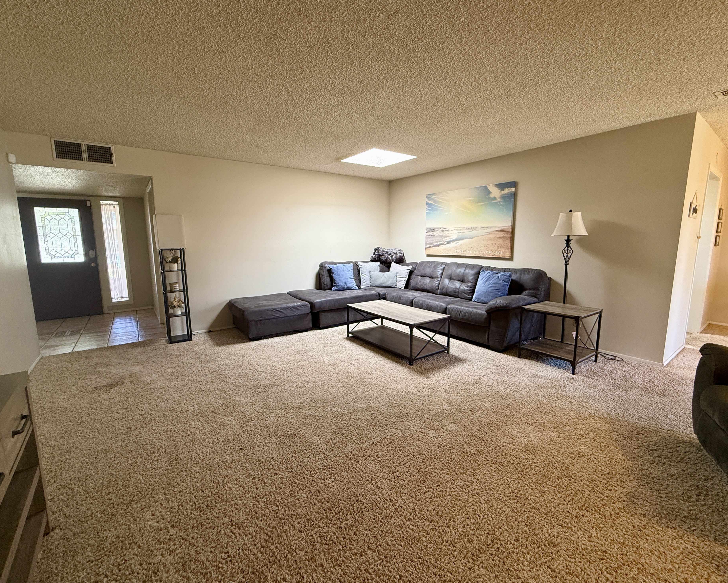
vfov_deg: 84.0
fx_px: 323
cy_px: 286
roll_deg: +0.0
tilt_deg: -8.3
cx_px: 360
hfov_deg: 96.8
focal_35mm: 15
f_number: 2.2
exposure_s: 1/60
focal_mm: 2.22
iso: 200
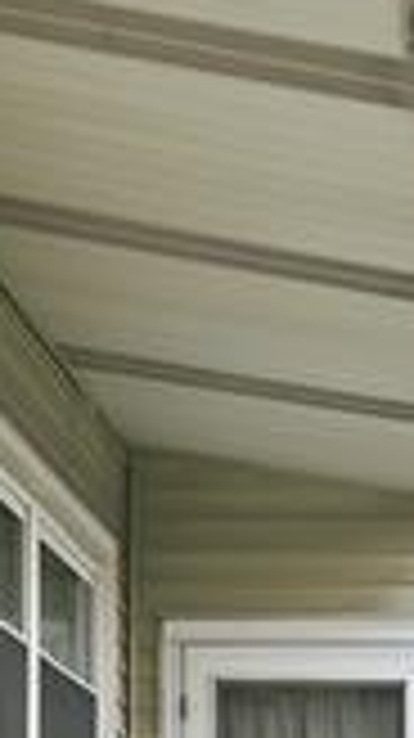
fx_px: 3188
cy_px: 1012
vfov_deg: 12.7
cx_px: 486
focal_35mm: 163
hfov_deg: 7.4
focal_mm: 8.7
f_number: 1.8
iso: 400
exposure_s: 1/1600
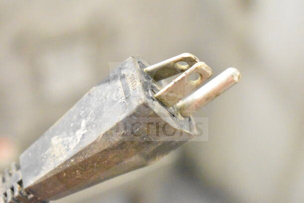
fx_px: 697
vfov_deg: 16.6
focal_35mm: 82
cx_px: 152
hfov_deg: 24.6
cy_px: 102
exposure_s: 1/80
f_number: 5.6
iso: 25600
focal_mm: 55
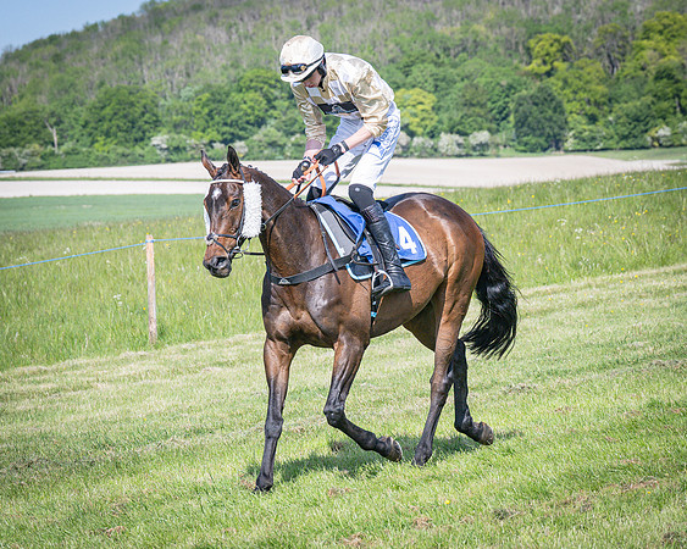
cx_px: 256
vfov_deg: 9.5
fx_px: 3304
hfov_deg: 11.9
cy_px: 266
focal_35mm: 163
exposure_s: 1/3200
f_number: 4
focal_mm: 77
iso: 400
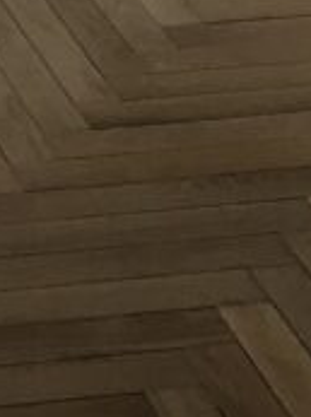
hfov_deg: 8.1
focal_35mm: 172
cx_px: -359
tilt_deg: -12.0
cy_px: -501
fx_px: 2068
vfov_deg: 10.3
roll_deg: +1.2
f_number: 2.2
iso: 32
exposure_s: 1/33
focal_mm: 4.15
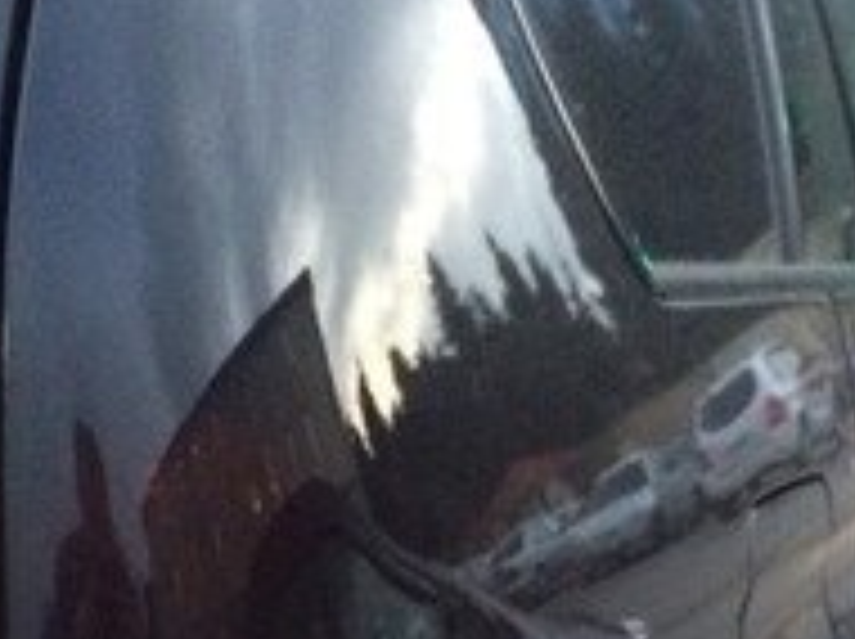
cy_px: 857
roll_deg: +0.7
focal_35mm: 101
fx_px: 2492
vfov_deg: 14.0
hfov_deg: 19.4
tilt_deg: -16.2
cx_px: 266
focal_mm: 4.15
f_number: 2.2
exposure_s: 1/25
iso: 320
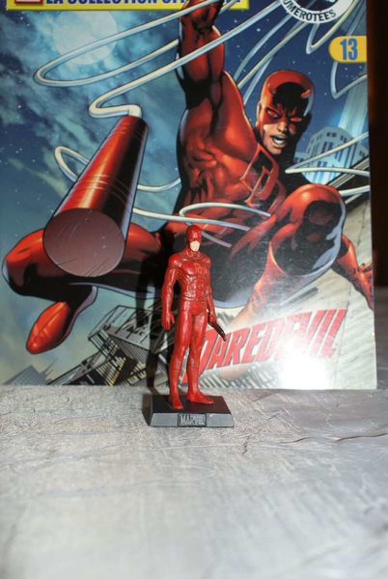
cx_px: 194
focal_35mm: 39
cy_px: 290
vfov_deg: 49.5
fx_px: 628
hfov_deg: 34.3
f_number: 5.6
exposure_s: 1/60
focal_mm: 26
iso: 400
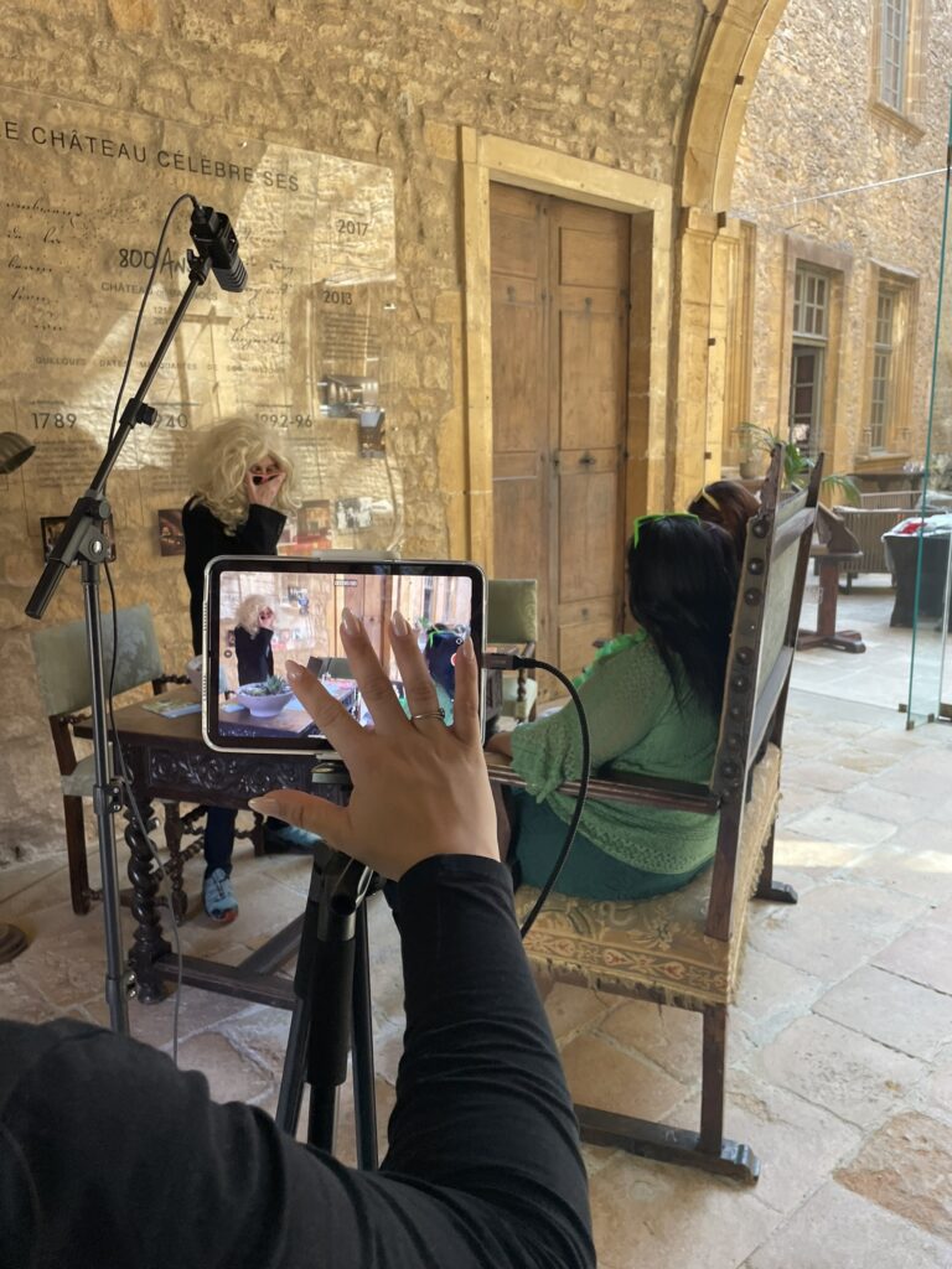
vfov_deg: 67.3
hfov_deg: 53.1
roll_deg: +3.7
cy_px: 634
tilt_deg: -11.8
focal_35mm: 26
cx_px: 476
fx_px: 953
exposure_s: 1/121
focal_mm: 4.2
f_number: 1.6
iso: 125
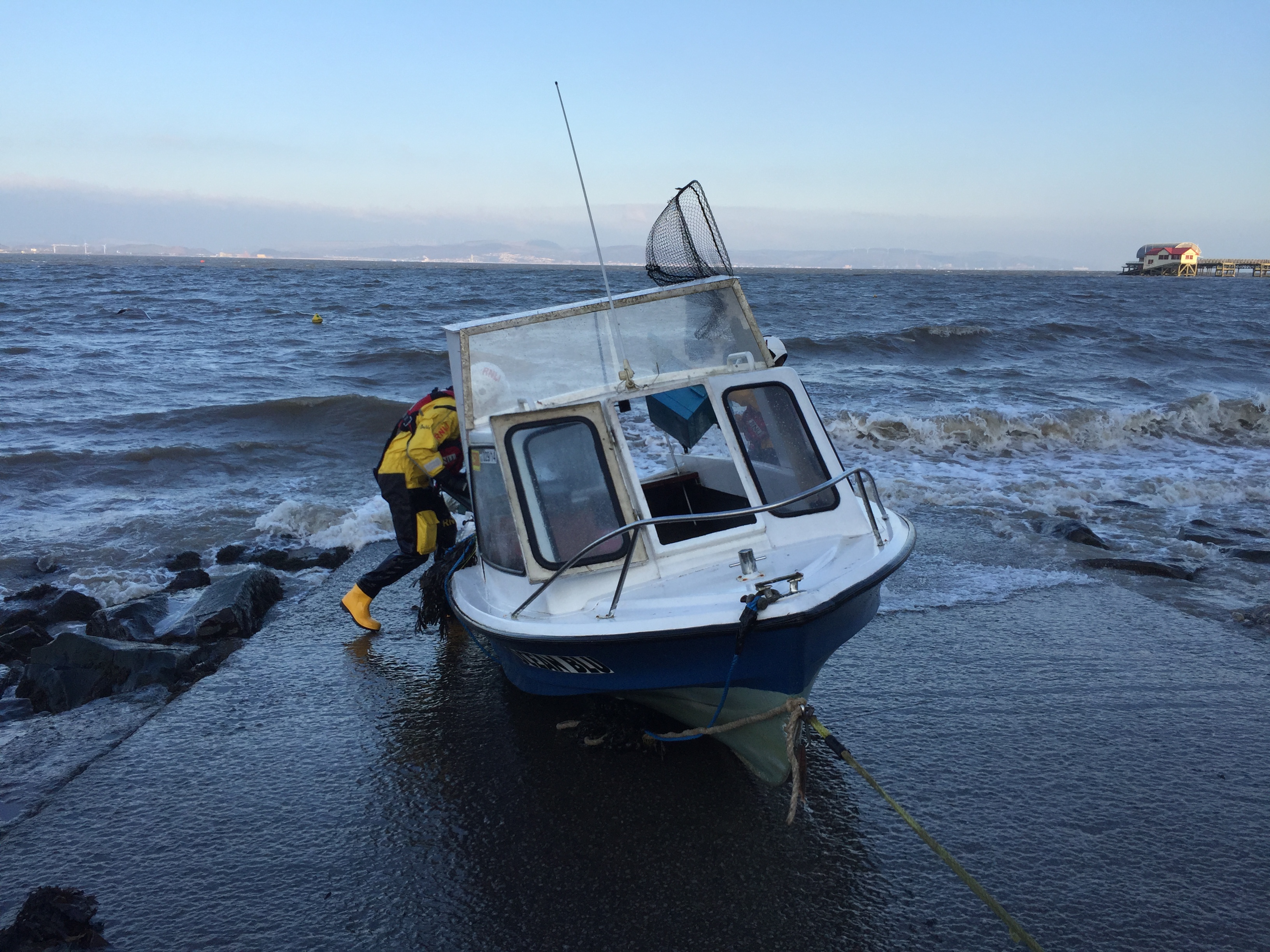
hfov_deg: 61.7
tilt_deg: -7.4
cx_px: 635
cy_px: 476
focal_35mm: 29
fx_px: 1064
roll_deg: -0.9
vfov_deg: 48.2
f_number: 2.2
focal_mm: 4.15
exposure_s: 1/942
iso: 32
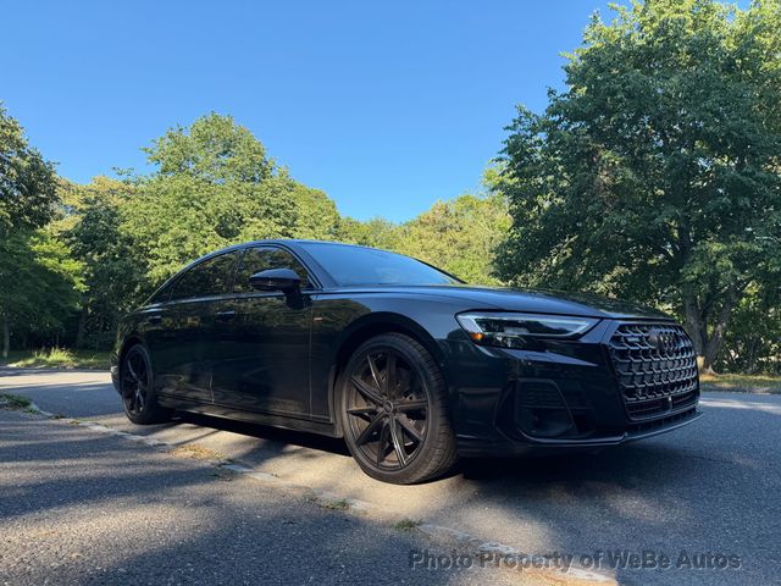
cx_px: 390
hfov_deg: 71.6
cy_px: 293
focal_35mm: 24
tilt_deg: +6.2
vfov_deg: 56.8
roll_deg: -0.4
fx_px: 541
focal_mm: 6.76
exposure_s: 1/1410
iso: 80
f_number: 1.78
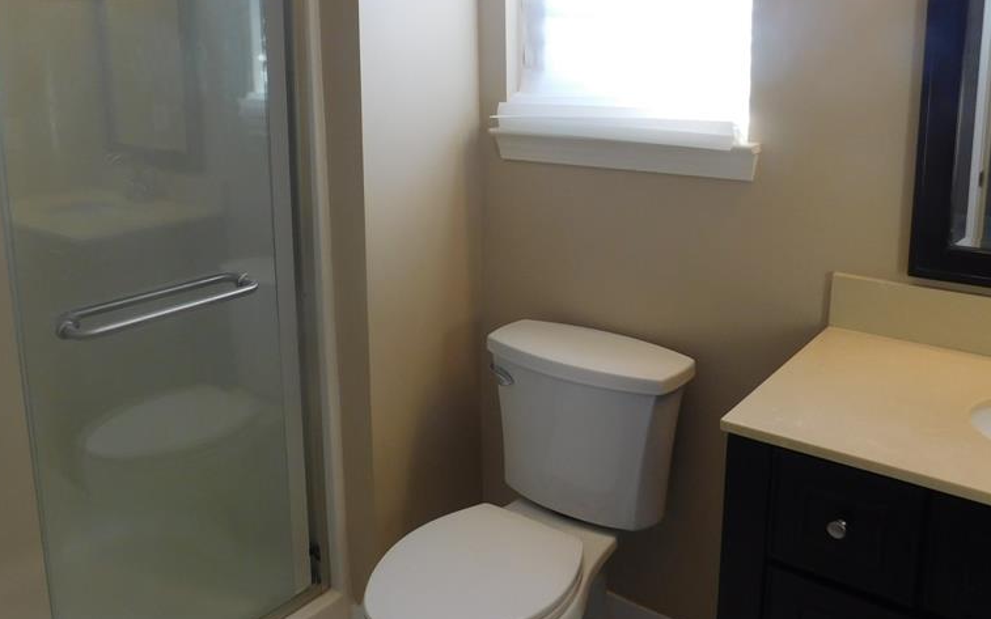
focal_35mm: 33
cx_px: 427
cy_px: 196
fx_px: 891
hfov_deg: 57.9
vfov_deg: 37.8
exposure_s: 1/80
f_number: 3
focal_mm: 4
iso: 125
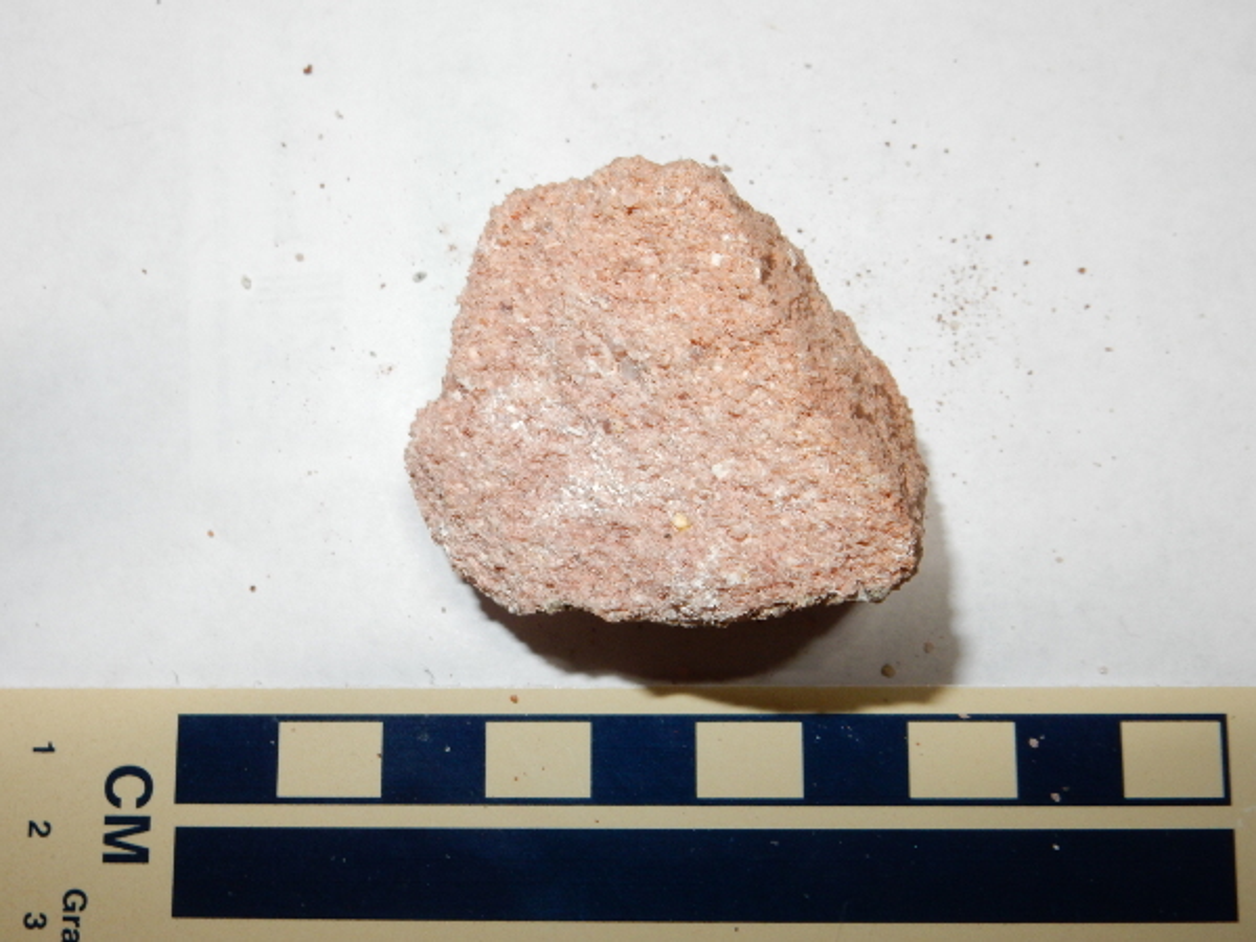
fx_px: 1306
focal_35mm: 36
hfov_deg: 51.4
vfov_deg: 39.7
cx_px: 628
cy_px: 471
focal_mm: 6.4
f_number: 5.6
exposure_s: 1/30
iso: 200
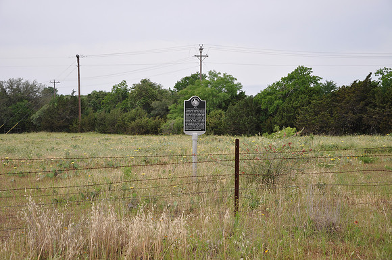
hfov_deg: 35.1
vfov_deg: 23.7
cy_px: 130
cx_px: 196
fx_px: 620
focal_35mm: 57
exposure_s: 1/125
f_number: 5.6
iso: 200
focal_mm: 38
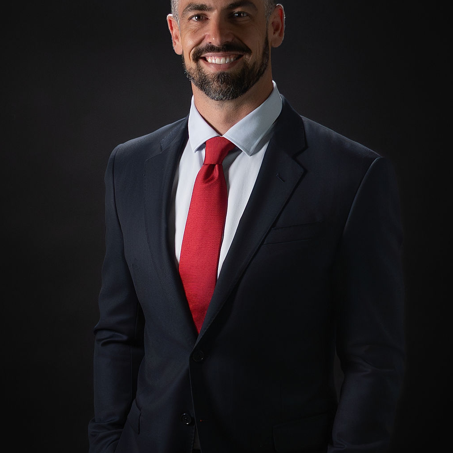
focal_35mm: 59
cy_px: 209
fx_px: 874
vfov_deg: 29.1
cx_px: 226
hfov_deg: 29.1
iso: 1250
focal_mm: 31
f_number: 4.5
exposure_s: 1/320
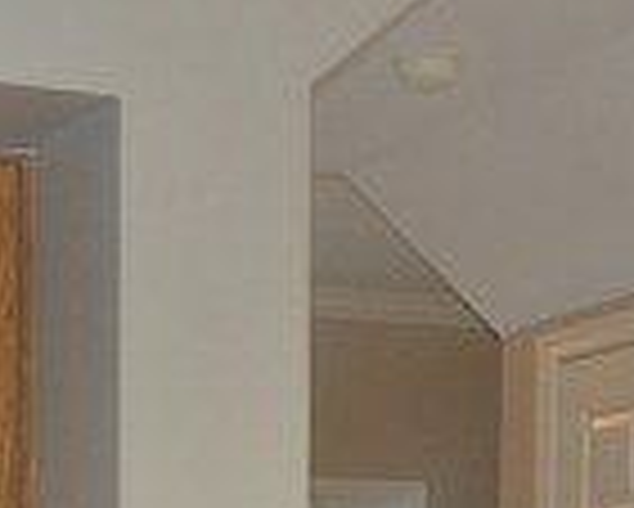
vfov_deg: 12.3
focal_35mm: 115
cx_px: 99
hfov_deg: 16.5
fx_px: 2159
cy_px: 917
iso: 400
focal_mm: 10
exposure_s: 1/60
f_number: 3.5
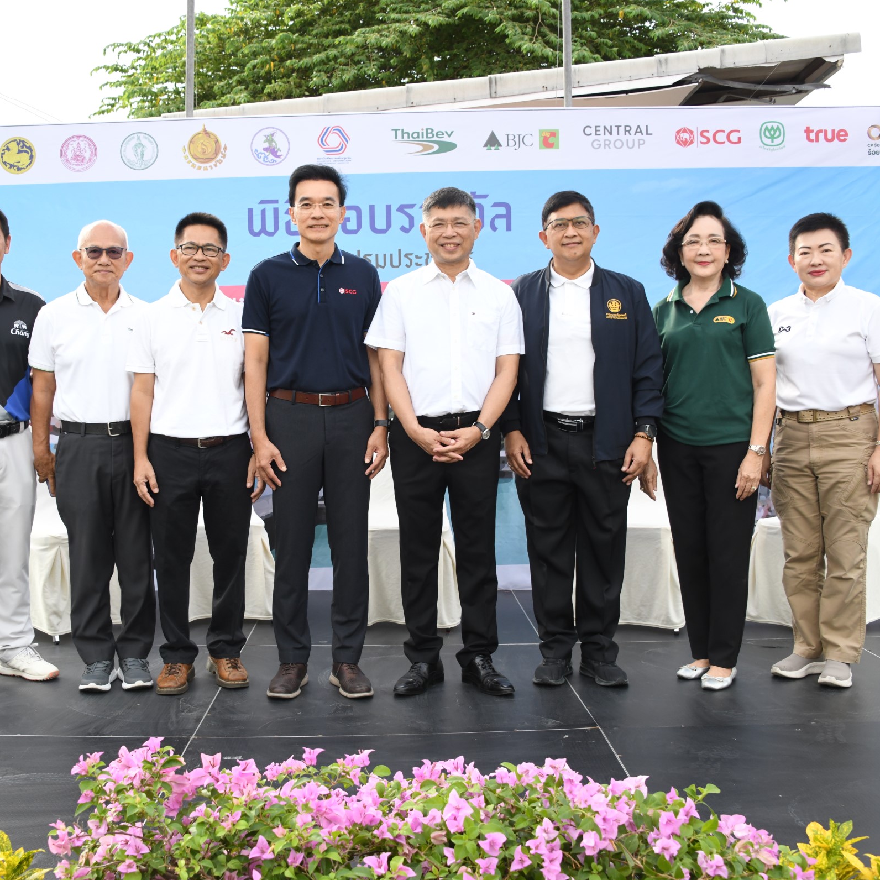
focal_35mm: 41
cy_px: 441
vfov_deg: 40.9
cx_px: 353
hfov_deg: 40.7
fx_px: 1179
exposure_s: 1/400
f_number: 7.1
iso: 800
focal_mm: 32
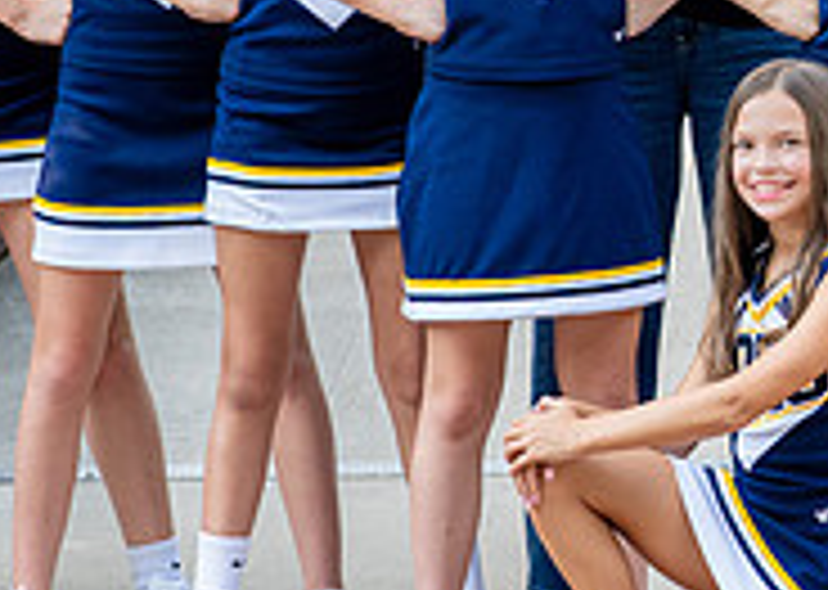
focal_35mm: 211
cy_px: 96
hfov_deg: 9.5
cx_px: 767
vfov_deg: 6.8
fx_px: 4956
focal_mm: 50
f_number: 3.5
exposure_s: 1/250
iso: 320
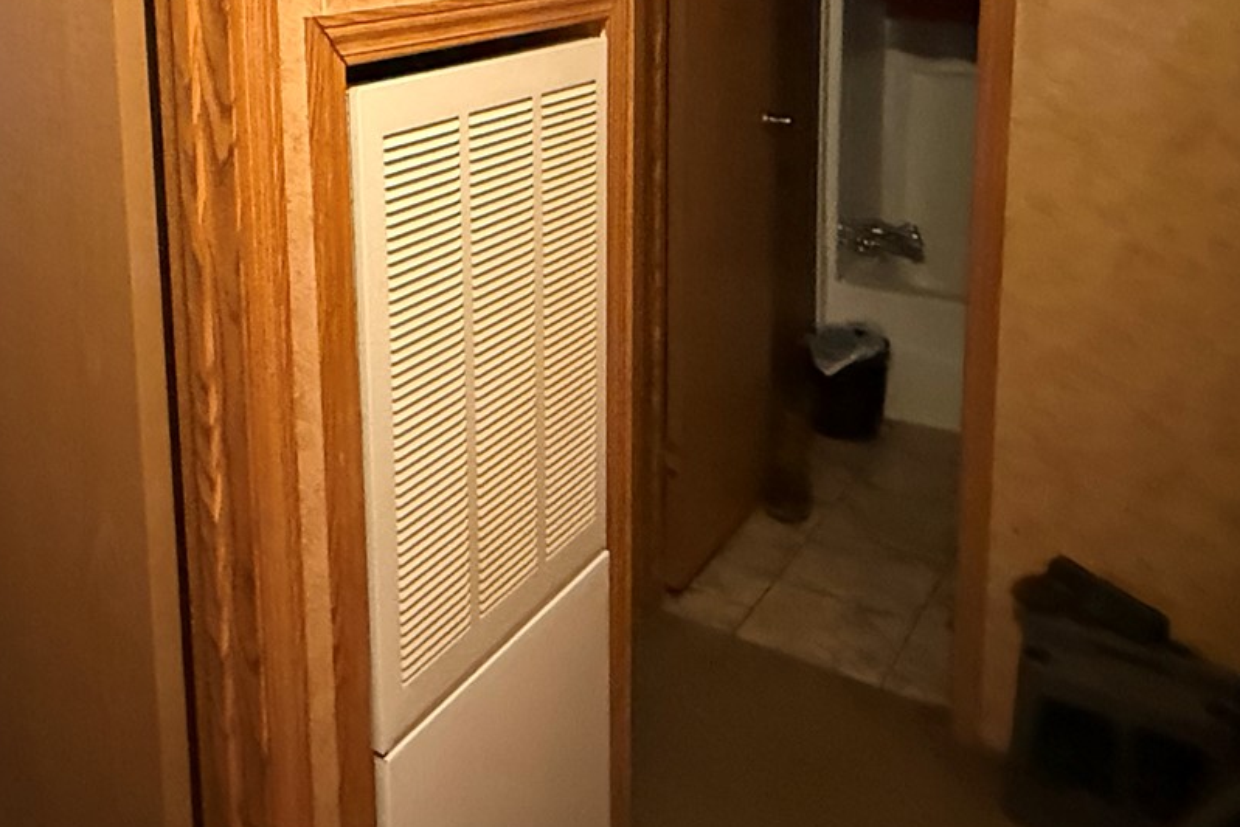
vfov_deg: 35.9
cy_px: 102
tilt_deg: -7.5
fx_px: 1206
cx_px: 309
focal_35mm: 35
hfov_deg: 52.0
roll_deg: +2.6
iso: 1250
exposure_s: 1/30
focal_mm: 2.22
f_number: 2.2
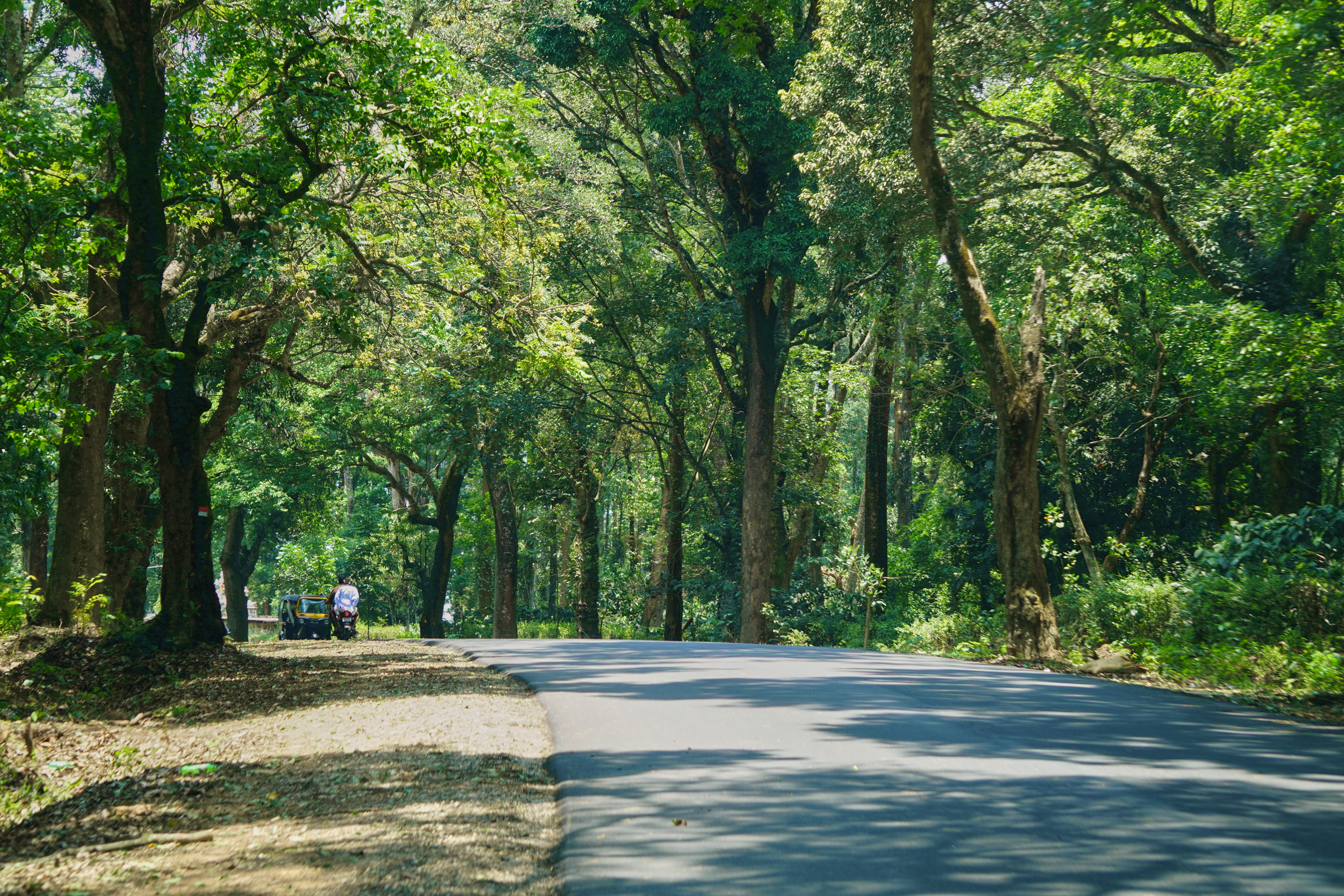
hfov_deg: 24.6
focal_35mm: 82
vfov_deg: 16.6
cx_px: 672
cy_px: 448
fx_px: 3080
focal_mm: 55
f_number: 4.5
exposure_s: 1/100
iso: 100
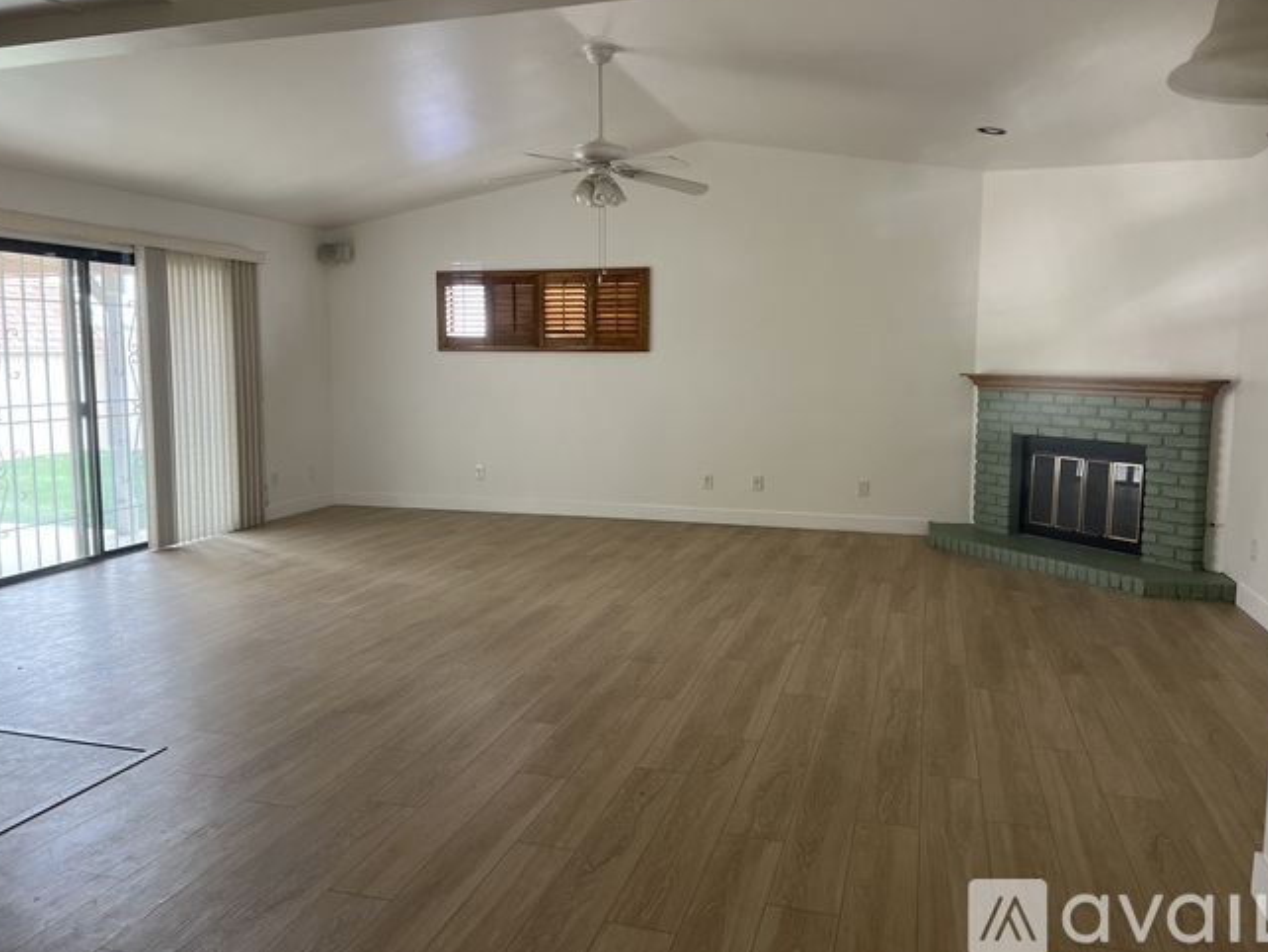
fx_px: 989
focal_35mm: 27
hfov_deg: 65.3
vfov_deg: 51.4
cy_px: 464
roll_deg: +0.0
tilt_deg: -6.2
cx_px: 629
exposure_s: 1/106
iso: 125
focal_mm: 5.7
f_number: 1.5
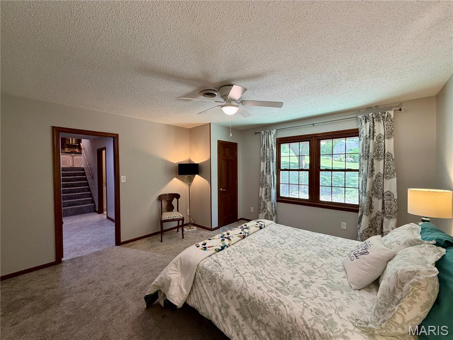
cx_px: 226
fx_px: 183
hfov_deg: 102.1
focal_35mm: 14
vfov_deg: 85.7
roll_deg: +0.5
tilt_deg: -1.2
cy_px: 170
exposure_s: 1/60
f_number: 2.2
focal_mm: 2.22
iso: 200
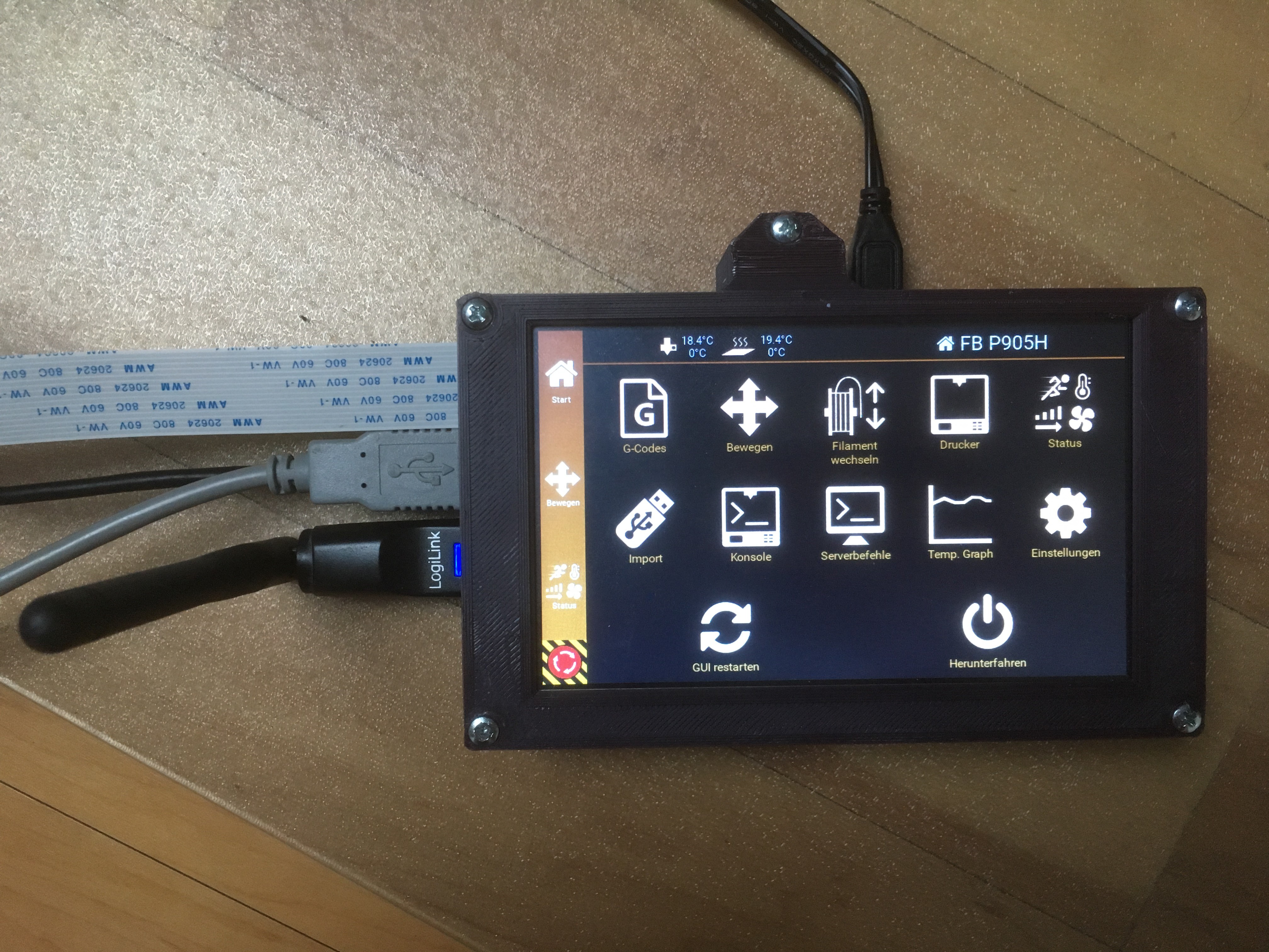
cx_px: 634
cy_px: 476
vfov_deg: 48.2
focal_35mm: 29
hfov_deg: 61.7
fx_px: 1063
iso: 200
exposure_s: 1/33
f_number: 2.2
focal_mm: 4.15
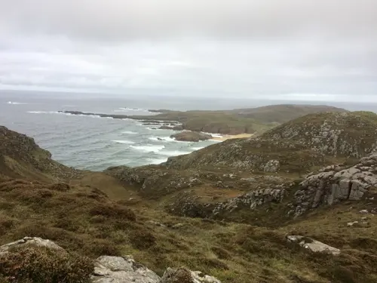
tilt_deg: -10.0
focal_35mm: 29
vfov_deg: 48.2
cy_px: 142
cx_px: 188
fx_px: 316
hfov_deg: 61.7
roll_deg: -0.4
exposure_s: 1/342
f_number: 2.2
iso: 32
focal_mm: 4.15
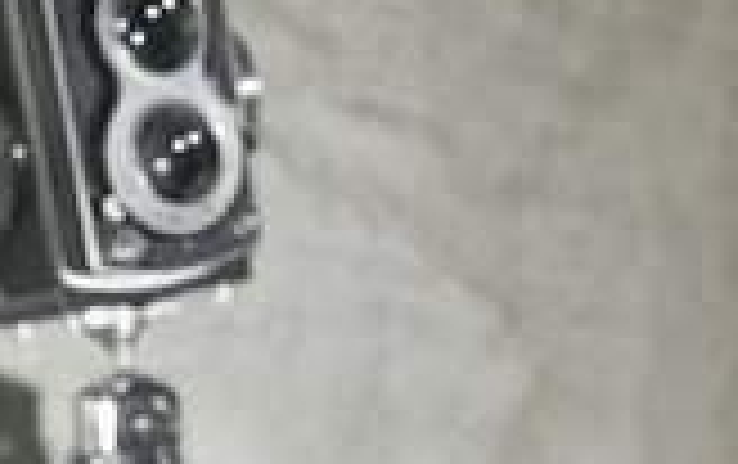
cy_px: 842
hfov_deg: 16.7
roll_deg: +0.6
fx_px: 2497
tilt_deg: -12.8
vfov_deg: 10.0
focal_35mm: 124
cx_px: 153
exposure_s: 1/60
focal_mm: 6.76
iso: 250
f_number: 1.78
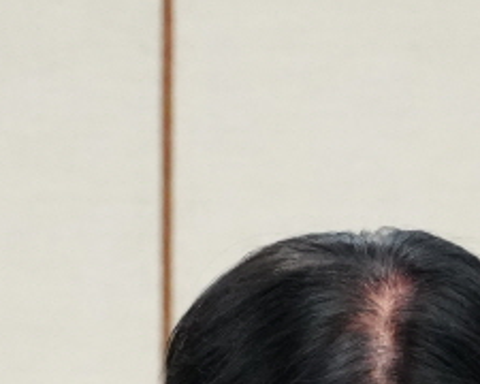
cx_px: 318
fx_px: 11180
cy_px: 1069
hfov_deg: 2.5
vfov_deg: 2.0
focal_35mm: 787
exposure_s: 1/200
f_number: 4
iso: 4000
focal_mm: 105
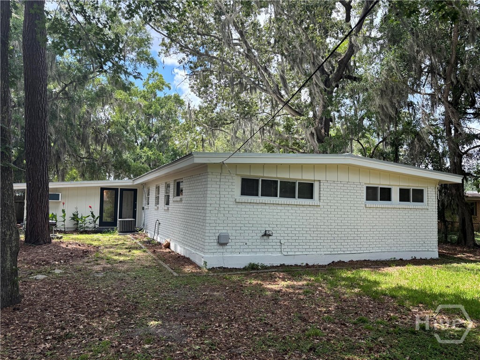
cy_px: 180
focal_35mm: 26
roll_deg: -0.9
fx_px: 361
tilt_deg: +3.9
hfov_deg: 67.3
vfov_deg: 53.1
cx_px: 240
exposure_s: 1/654
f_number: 1.6
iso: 50
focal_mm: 5.96
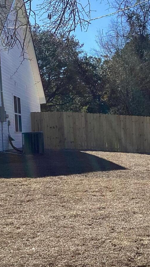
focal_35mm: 75
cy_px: 135
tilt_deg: +0.2
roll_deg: +2.5
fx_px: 530
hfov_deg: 15.7
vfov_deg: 28.2
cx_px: 163
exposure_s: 1/1508
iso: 25
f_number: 2.4
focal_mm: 3.3
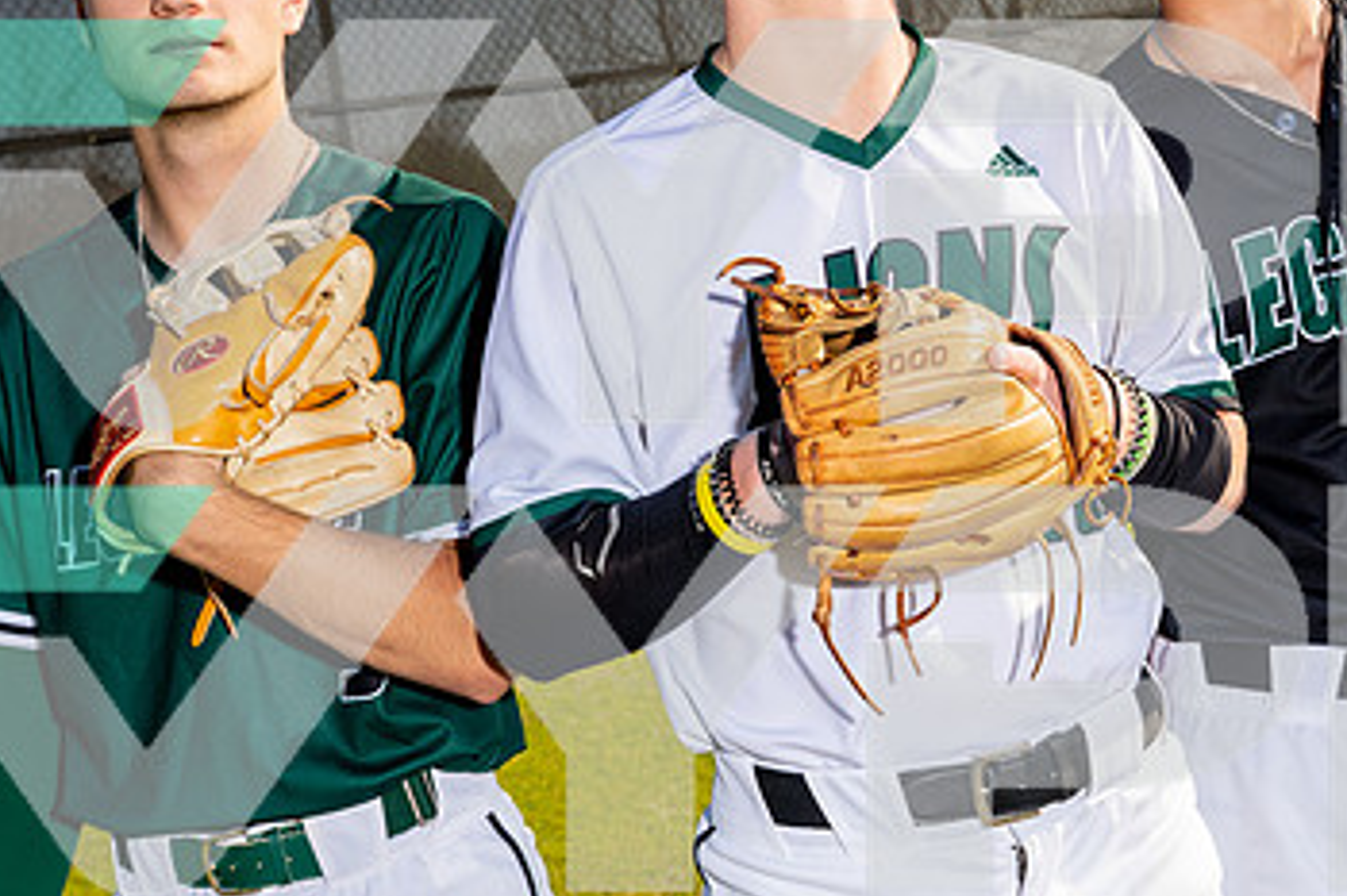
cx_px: 804
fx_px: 2543
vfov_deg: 19.9
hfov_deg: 29.6
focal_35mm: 68
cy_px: 225
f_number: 8
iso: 100
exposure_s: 1/250
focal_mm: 41
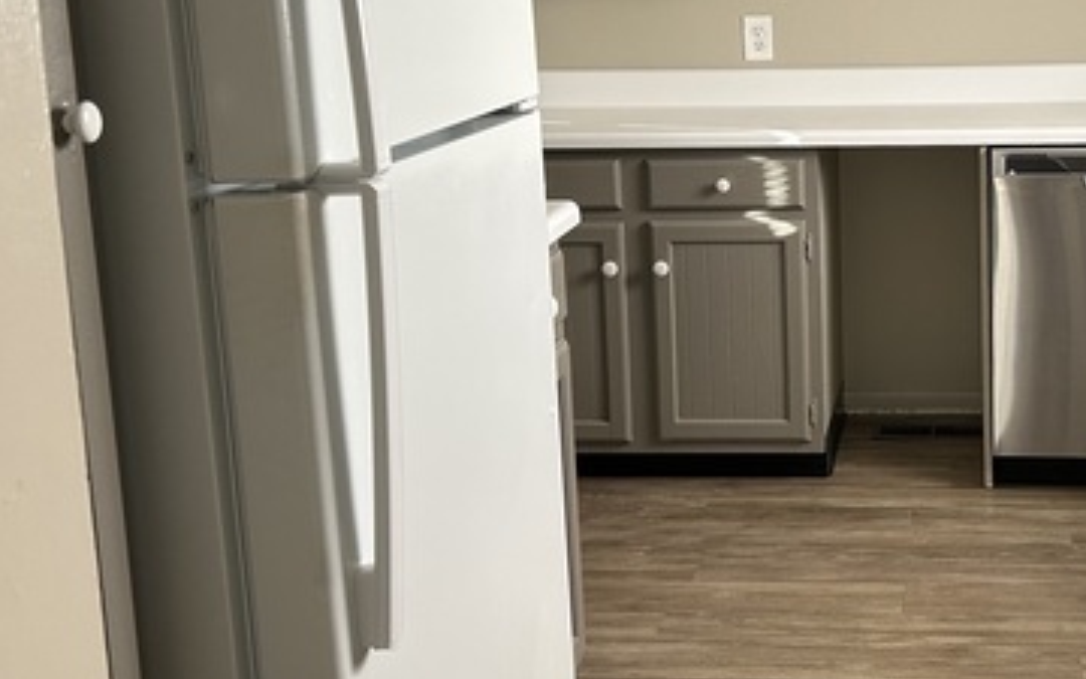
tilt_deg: -9.3
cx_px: 876
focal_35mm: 51
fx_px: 1509
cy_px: 217
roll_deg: +1.1
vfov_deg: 25.2
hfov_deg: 38.0
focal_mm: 5.7
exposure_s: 1/73
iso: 125
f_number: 1.5
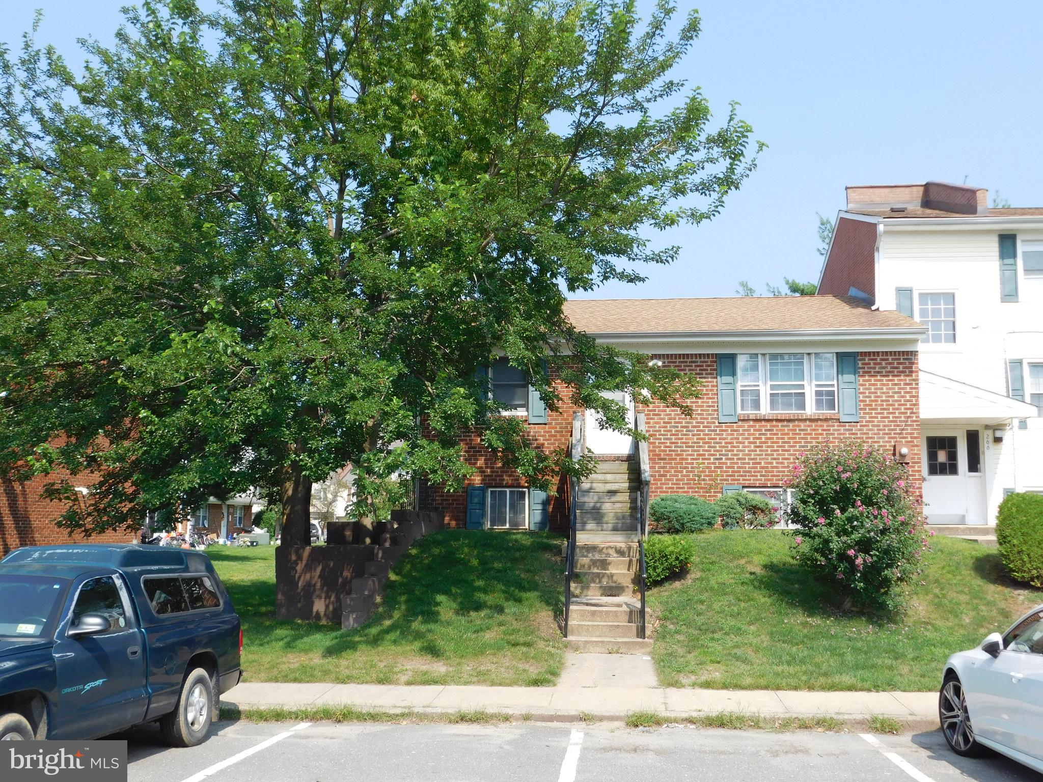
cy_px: 391
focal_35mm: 36
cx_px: 522
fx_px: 1085
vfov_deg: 39.7
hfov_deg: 51.4
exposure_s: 1/800
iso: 125
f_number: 3.5
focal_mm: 6.3
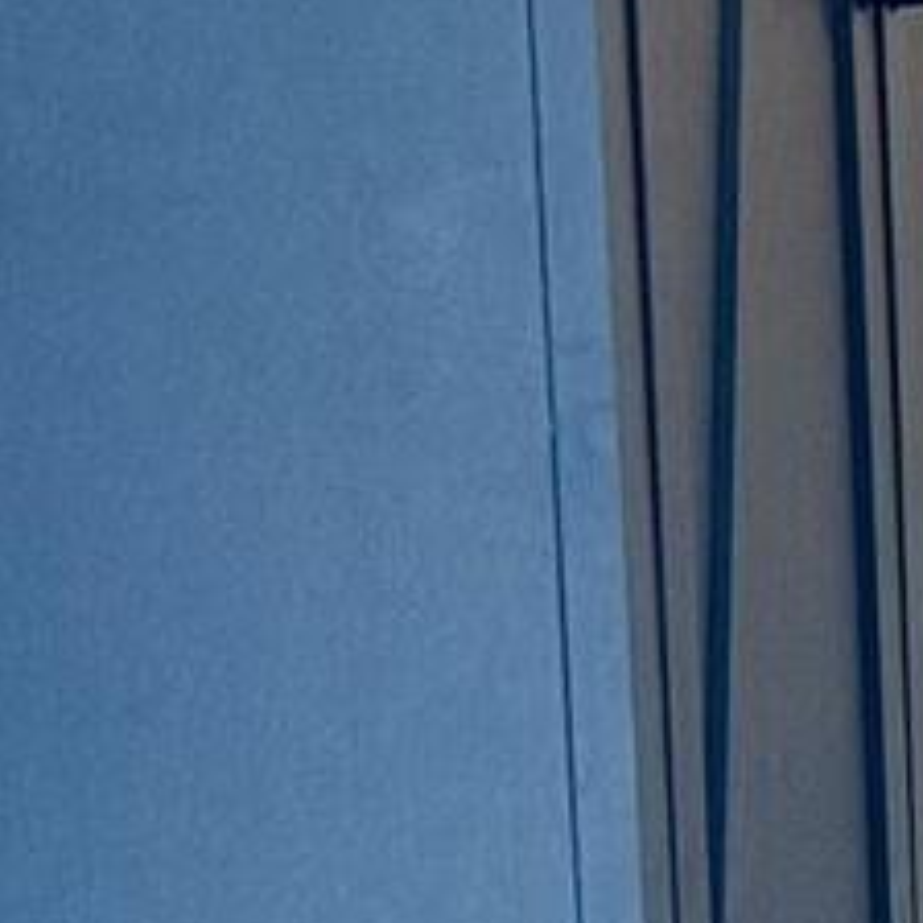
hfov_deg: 6.1
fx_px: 6094
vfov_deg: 8.7
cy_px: 293
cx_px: 4390
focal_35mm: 202
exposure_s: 1/60
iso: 160
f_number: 1.78
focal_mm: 6.76
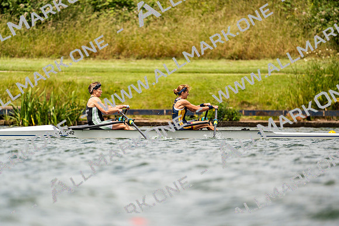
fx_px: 5651
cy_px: 113
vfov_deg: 2.3
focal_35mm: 600
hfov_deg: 3.4
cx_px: 170
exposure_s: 1/2000
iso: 320
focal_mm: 600
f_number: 6.3
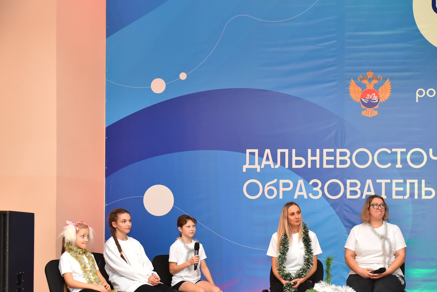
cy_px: 221
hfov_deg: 33.3
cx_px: 362
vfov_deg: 23.2
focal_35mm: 58
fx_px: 704
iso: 1800
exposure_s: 1/250
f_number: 3.5
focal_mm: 35
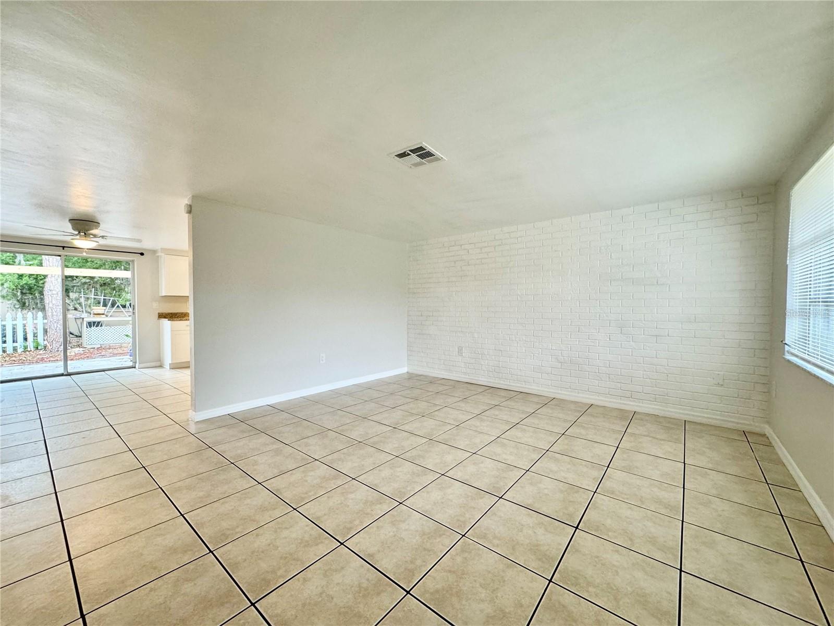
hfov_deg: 102.1
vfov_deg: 85.7
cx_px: 417
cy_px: 313
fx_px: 337
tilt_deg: -2.5
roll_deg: +0.1
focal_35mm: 14
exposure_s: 1/120
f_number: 2.2
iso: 250
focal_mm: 2.22
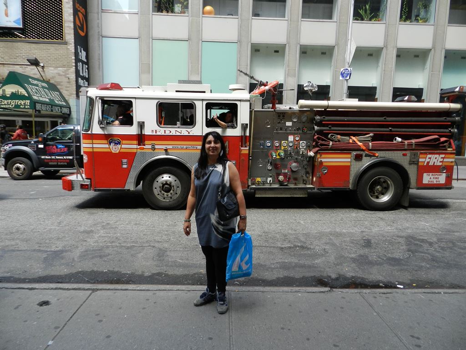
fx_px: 310
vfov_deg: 58.9
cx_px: 233
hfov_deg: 73.9
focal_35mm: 23
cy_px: 175
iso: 160
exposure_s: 1/320
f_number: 3.4
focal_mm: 4
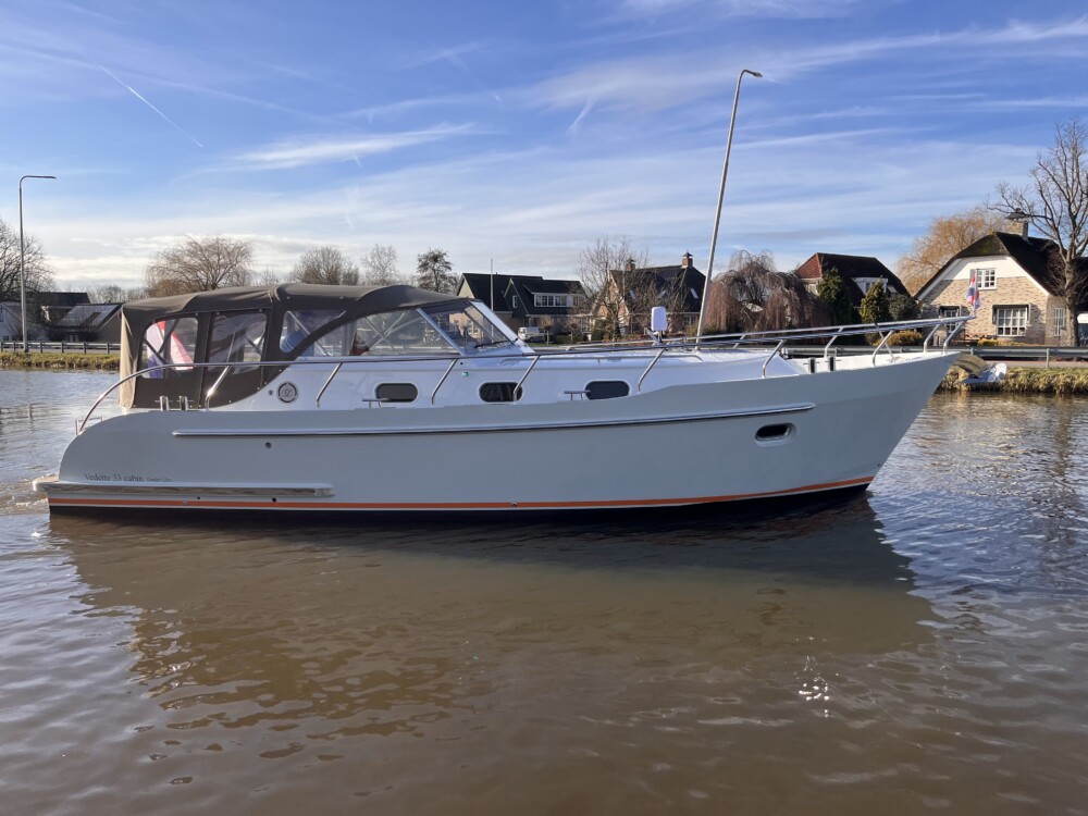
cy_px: 408
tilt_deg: -5.7
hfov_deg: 67.3
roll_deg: +0.6
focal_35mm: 26
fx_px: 817
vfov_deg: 53.1
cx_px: 544
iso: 50
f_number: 1.6
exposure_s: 1/2899
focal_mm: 5.1
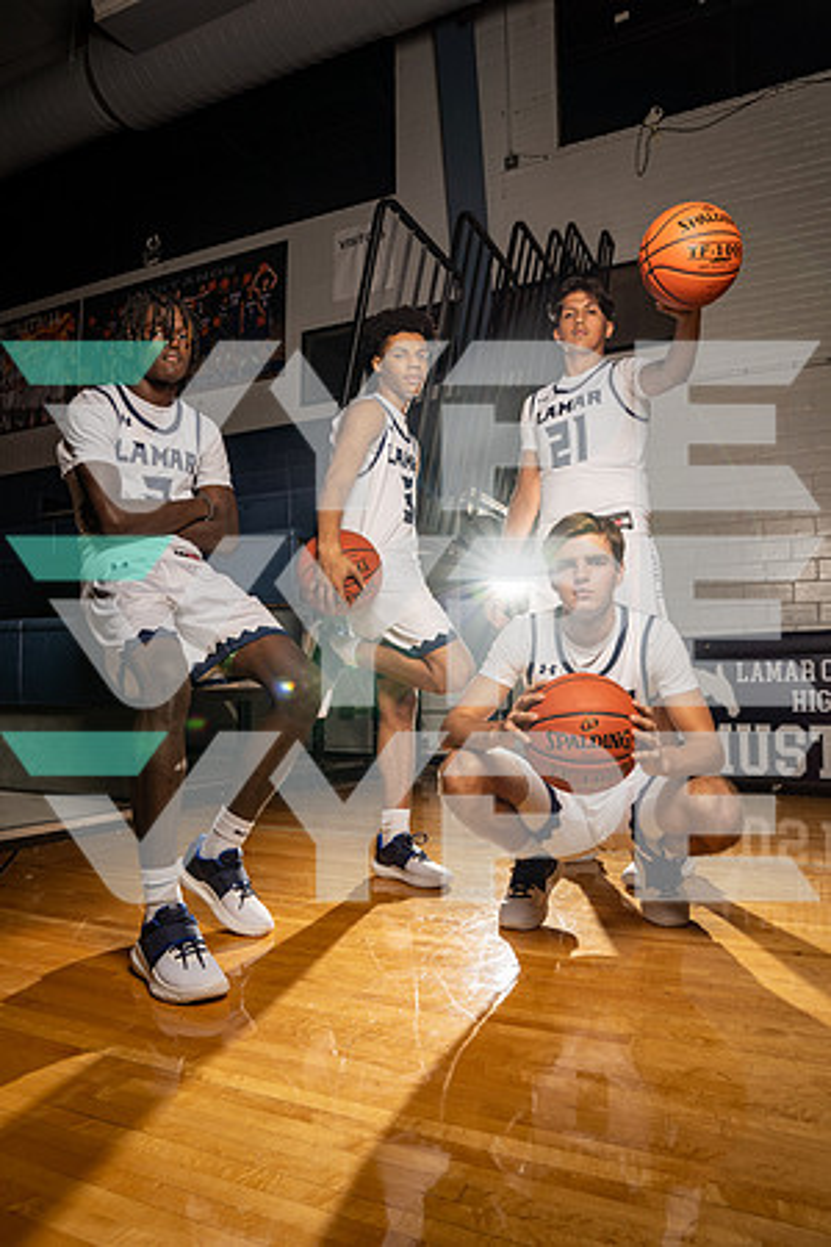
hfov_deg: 53.1
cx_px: 416
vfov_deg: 73.7
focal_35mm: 24
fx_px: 831
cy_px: 624
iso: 320
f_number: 7.1
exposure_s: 1/200
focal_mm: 24
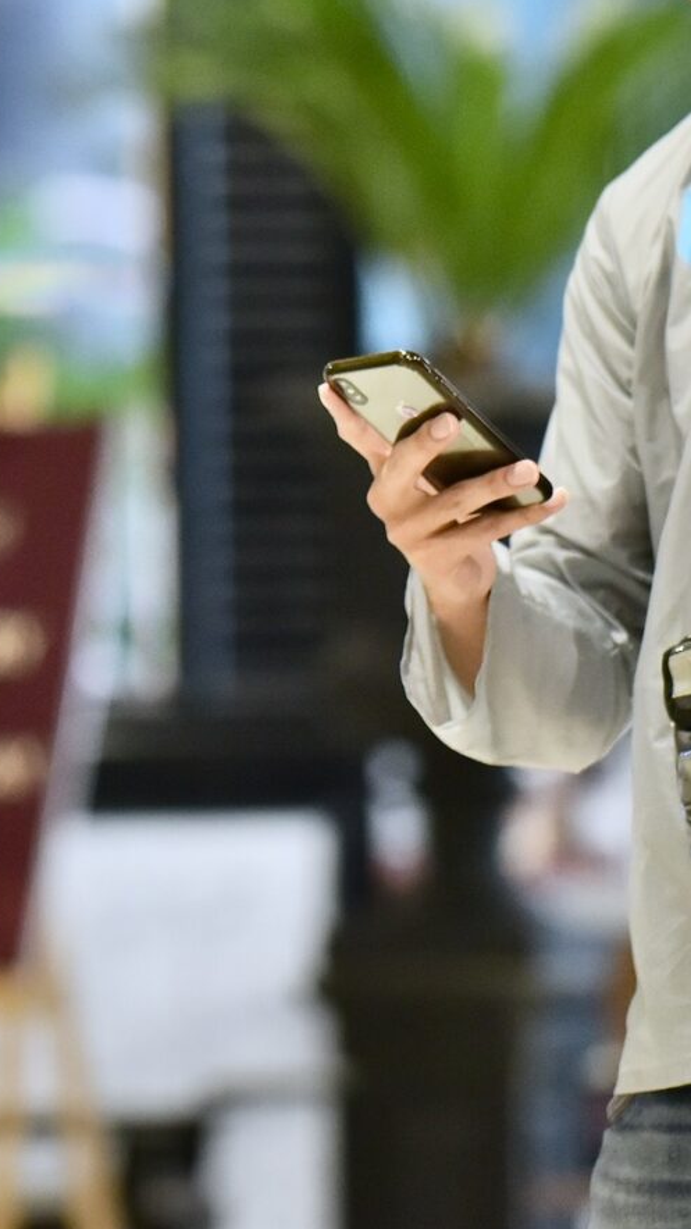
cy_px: 272
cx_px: -132
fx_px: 13849
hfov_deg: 2.9
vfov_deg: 5.1
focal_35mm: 425
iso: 1250
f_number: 2.8
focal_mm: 140
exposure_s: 1/160
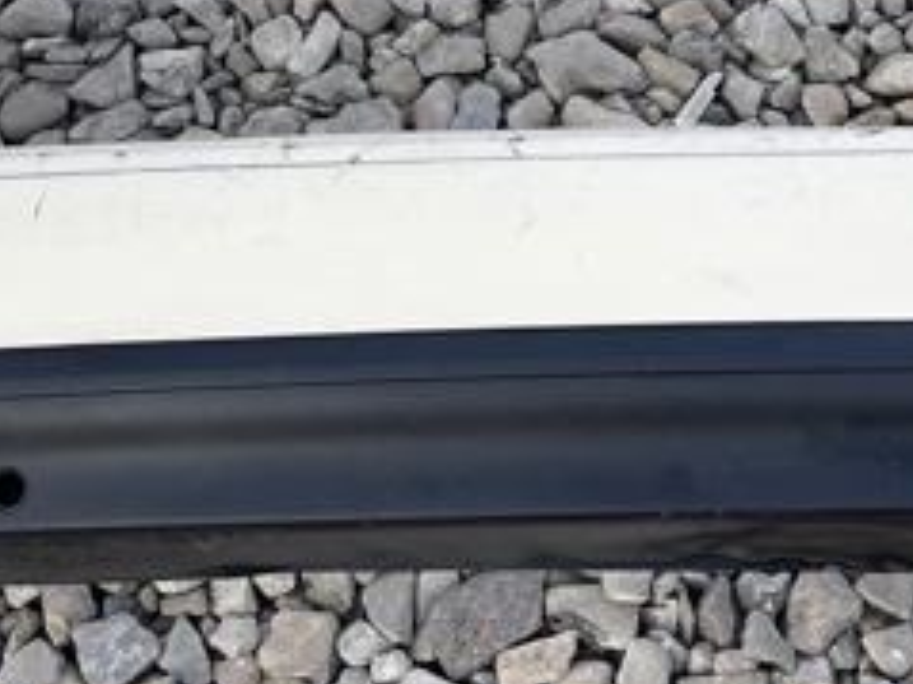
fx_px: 1766
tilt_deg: -59.0
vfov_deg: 21.2
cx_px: 539
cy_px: 8
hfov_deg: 28.9
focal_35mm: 67
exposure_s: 1/388
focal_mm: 5.1
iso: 32
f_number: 1.6
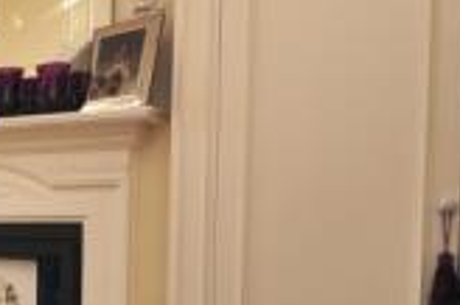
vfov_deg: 22.2
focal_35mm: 60
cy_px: 249
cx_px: -238
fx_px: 766
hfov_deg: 25.1
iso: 200
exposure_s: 1/30
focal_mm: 10
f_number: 8
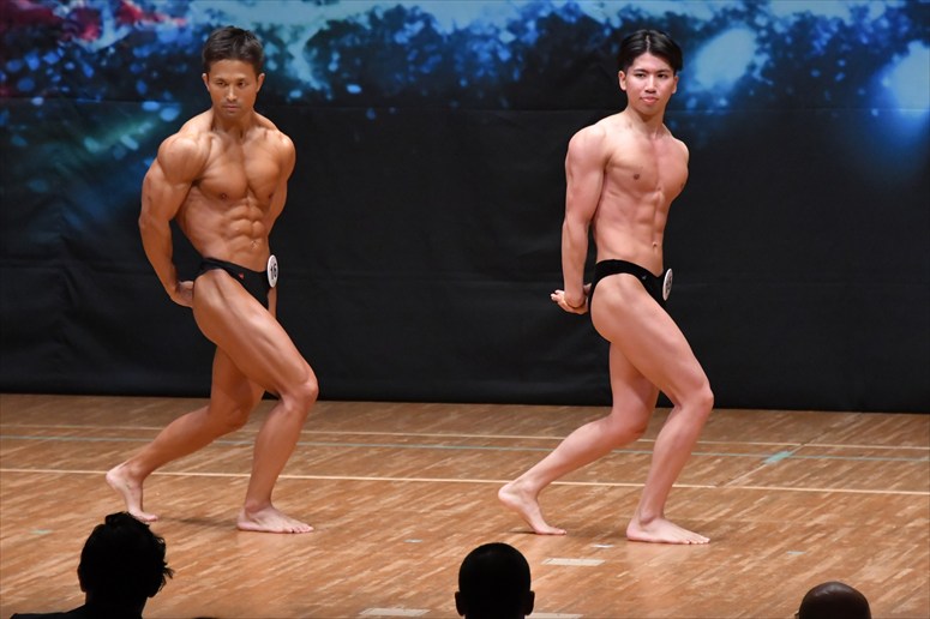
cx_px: 465
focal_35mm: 285
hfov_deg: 7.2
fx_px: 7359
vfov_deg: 4.8
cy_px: 310
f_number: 5.6
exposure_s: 1/400
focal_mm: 190
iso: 6400
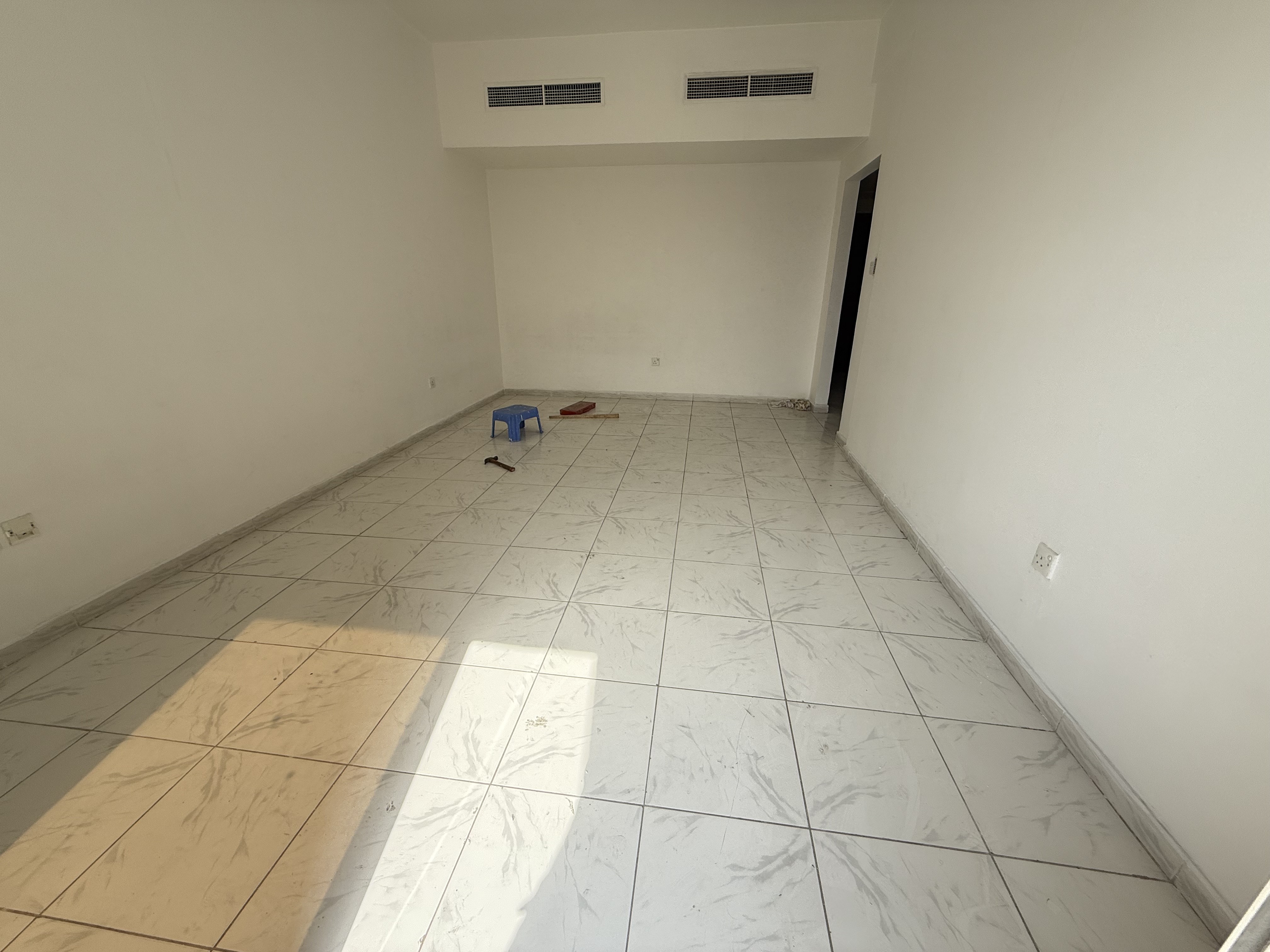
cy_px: 476
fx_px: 514
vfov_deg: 85.7
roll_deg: +0.1
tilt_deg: -20.7
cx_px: 635
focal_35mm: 14
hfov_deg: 102.1
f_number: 2.2
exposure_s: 1/564
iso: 50
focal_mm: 2.22
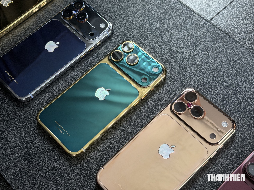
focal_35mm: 48
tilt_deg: -61.7
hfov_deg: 39.7
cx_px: 127
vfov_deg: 30.3
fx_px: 352
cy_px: 95
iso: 80
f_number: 1.78
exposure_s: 1/100
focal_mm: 6.76
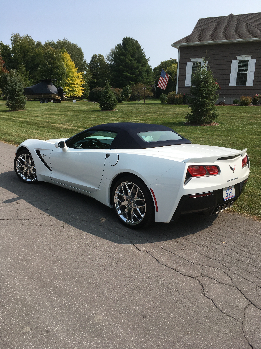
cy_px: 174
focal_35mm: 29
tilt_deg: -14.4
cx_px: 130
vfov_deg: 61.7
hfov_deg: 48.2
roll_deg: -1.1
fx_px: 292
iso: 25
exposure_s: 1/1637
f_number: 2.2
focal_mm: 4.15
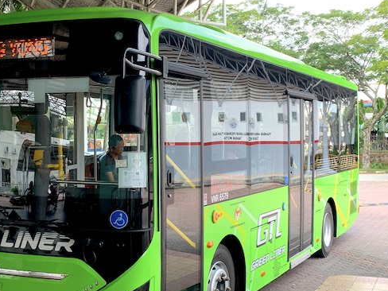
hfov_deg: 46.2
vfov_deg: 35.7
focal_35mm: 40
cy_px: 183
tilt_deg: -0.9
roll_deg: +1.8
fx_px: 448
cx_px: 136
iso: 25
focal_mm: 4.25
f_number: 1.8
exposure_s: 1/291
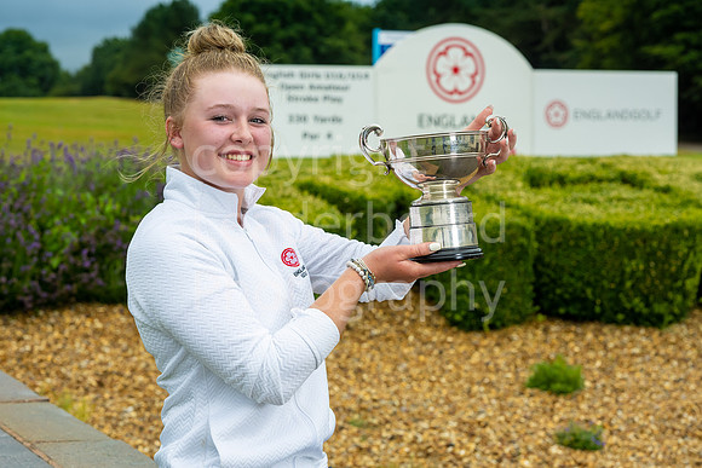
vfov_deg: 16.1
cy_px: 234
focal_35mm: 85
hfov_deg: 23.9
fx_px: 1658
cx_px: 351
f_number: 7.1
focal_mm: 85
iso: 320
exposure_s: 1/200
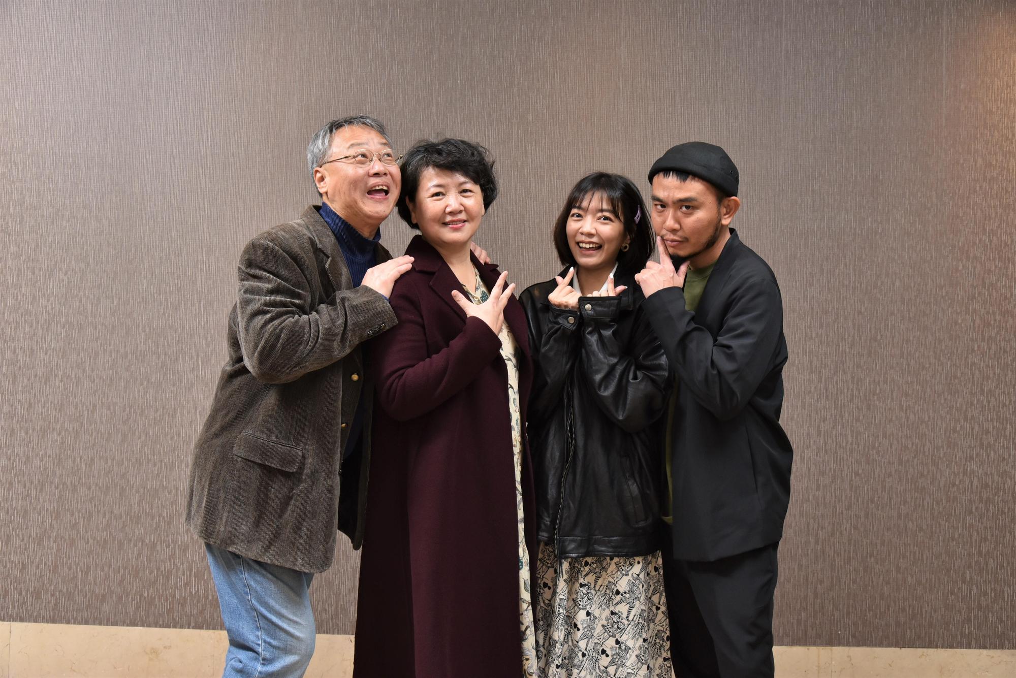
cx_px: 508
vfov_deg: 37.9
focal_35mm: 35
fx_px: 988
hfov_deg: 54.4
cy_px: 339
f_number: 5.6
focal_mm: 35
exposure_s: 1/200
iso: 800
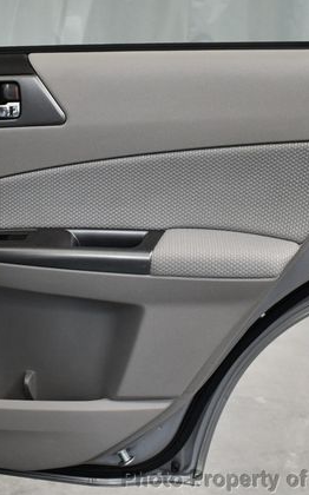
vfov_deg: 36.3
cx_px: 107
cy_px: 250
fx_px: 756
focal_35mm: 56
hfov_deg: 23.0
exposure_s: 1/125
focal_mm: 18
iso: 1400
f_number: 3.5
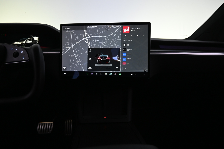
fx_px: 149
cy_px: 74
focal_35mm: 24
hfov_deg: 73.7
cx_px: 112
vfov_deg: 53.1
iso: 720
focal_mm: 16
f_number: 3.5
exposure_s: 1/25
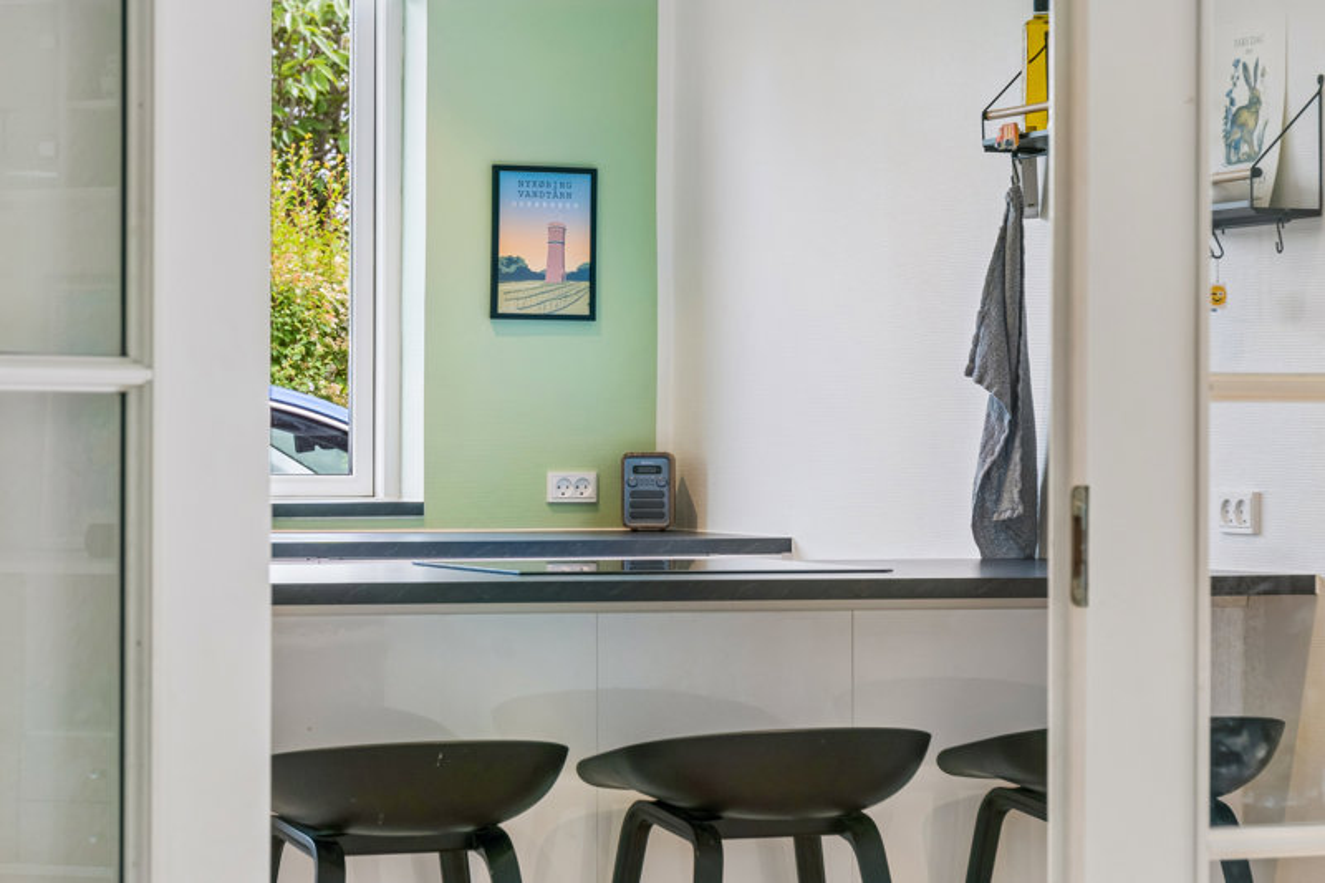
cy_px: 442
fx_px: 3477
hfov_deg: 21.6
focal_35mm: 94
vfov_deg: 14.5
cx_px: 662
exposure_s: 1/200
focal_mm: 63
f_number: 8
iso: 200
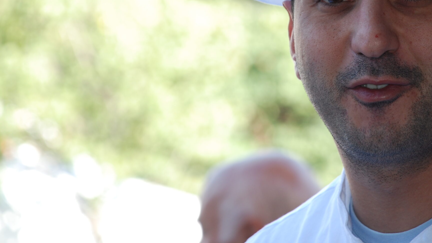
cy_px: 37
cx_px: 296
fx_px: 3605
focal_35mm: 315
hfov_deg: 6.9
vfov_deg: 3.9
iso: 200
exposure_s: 1/60
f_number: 5.6
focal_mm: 135
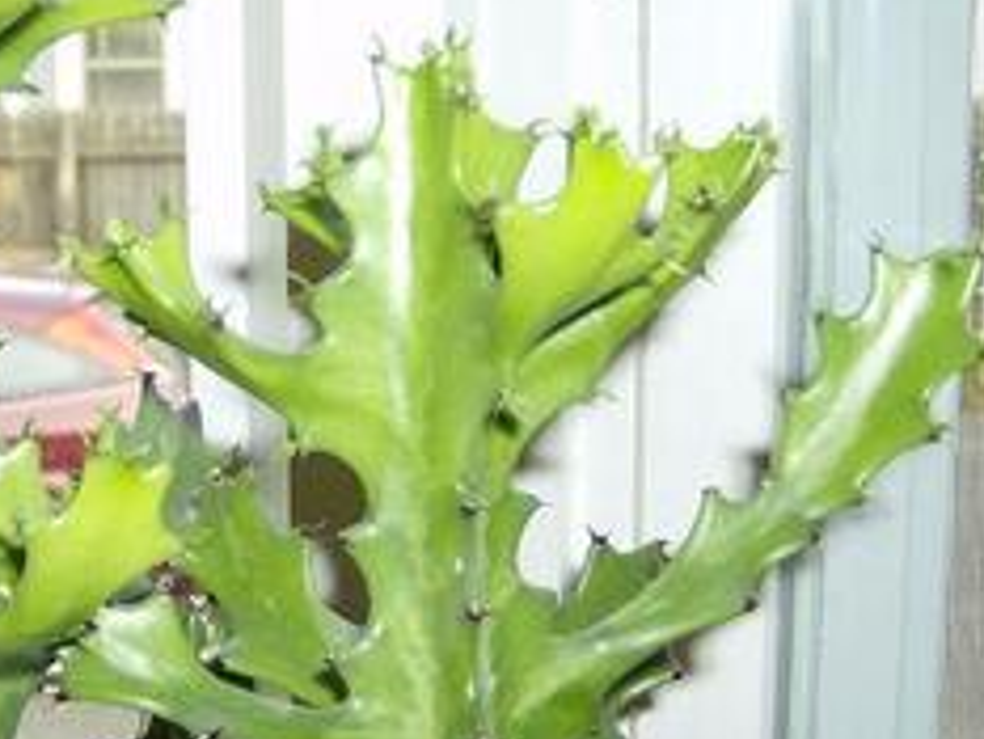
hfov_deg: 28.0
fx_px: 1934
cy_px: 308
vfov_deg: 21.6
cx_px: 203
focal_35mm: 68
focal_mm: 6
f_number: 2.8
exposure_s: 1/60
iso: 200
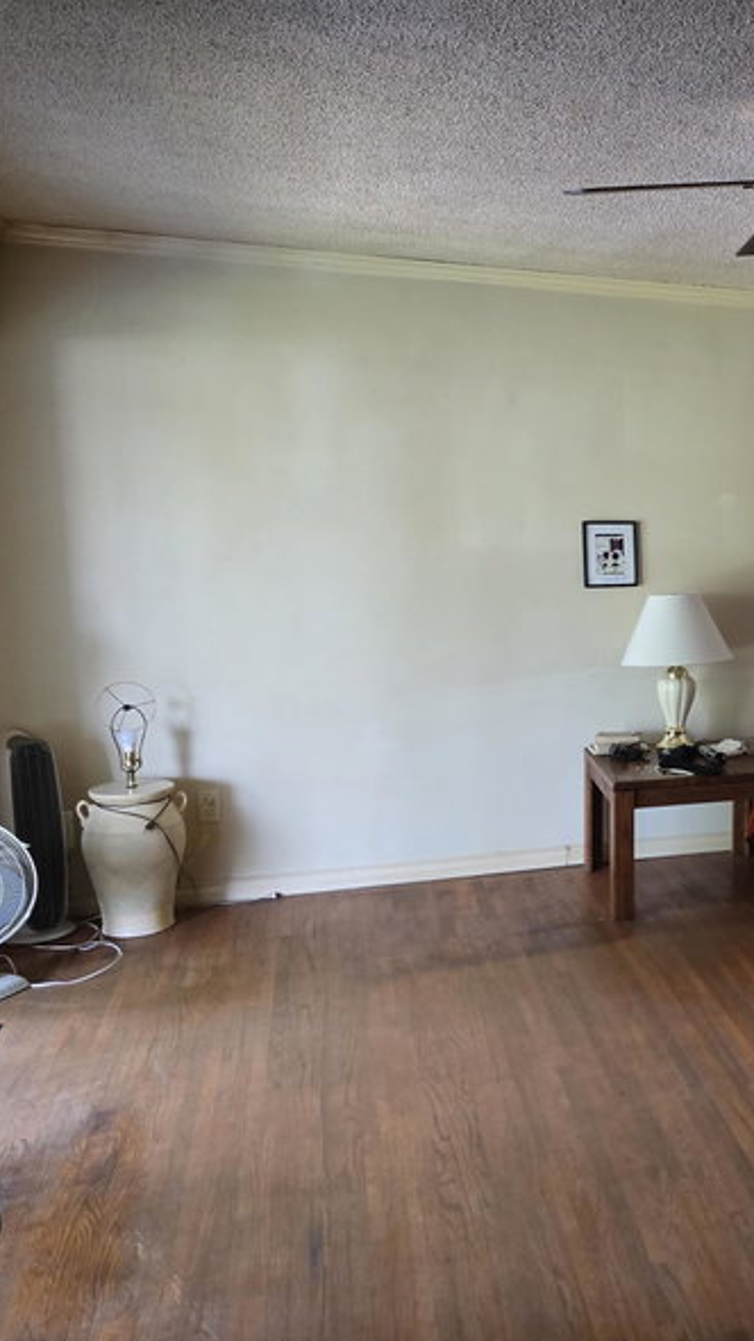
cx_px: 849
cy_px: 675
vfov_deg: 58.0
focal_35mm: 34
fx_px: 1208
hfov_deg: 30.6
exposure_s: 1/120
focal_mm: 6.3
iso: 500
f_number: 1.7
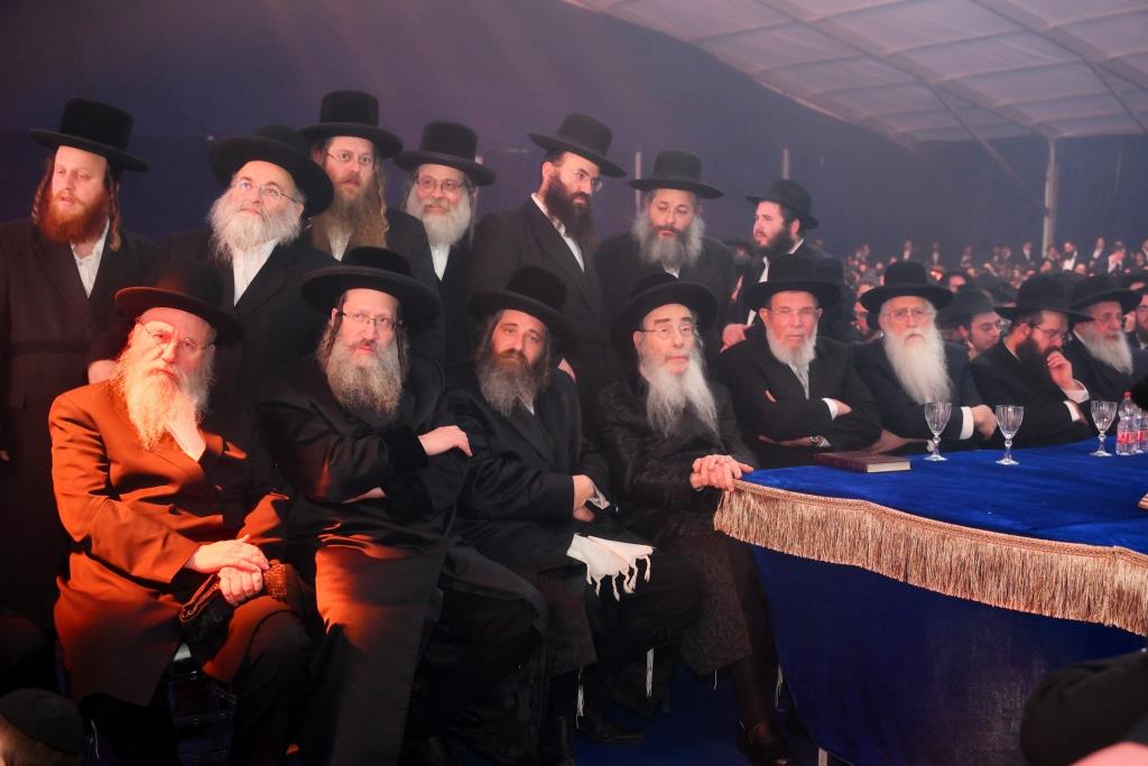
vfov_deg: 31.2
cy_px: 383
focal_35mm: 43
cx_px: 574
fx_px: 1371
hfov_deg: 45.4
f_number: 4
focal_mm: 43
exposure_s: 1/160
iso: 800
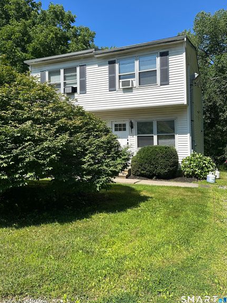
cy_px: 130
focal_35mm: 28
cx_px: 102
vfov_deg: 63.1
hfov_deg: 49.7
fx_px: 245
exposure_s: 1/2252
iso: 80
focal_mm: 6.86
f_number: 1.78
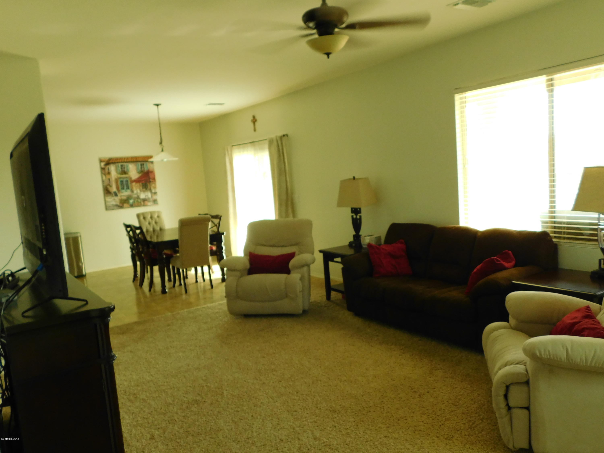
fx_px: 489
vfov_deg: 49.7
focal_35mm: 28
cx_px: 302
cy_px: 226
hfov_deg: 63.4
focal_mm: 4.9
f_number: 3.2
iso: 280
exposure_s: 1/30
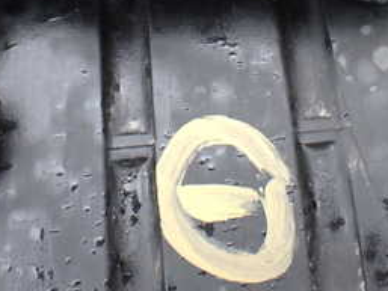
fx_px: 785
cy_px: -9
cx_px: 195
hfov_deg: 27.8
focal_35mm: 70
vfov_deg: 20.3
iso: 400
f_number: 2.3
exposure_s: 1/125
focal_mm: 5.4
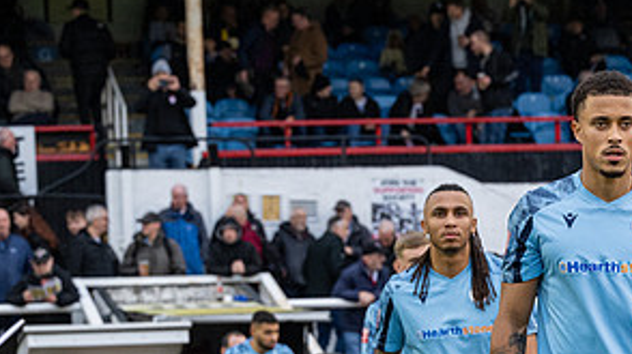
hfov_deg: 11.9
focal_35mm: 180
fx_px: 3015
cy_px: 494
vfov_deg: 6.7
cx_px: 564
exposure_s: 1/400
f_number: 4
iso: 2000
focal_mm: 70
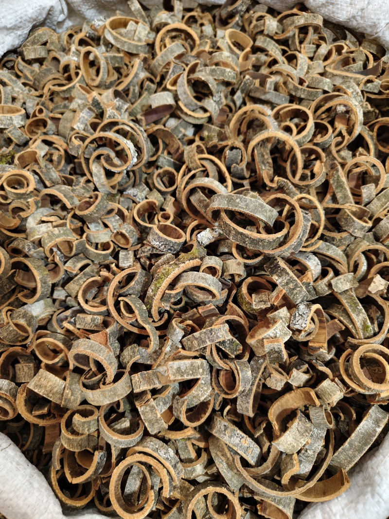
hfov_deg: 58.9
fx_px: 345
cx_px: 194
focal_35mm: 23
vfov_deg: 73.9
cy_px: 260
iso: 403
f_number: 1.88
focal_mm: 5.56
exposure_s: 1/50
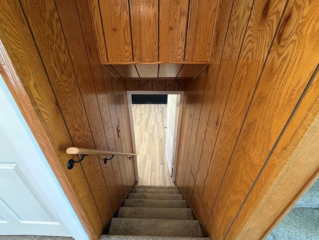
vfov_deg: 81.7
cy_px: 126
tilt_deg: -30.2
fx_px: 138
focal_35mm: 15
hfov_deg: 98.1
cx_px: 155
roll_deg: +0.1
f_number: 2.2
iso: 400
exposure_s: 1/60
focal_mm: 2.22
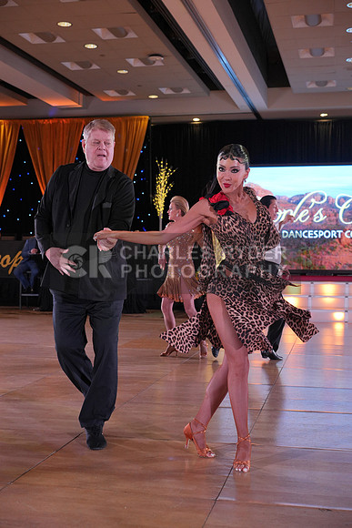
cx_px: 176
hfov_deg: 27.0
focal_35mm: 50
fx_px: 733
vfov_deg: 39.6
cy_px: 264
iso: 1250
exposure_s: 1/400
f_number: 4
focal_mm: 50
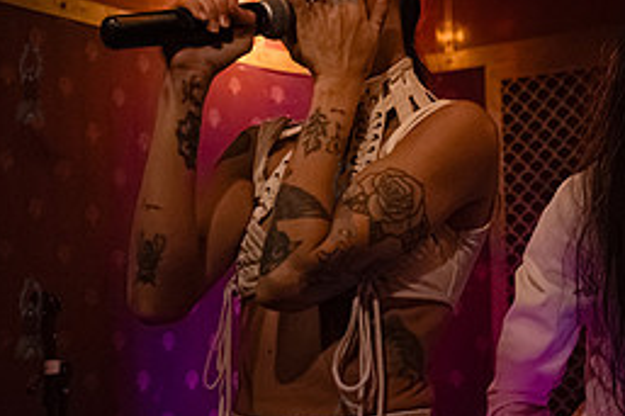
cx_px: 343
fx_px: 1371
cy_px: 198
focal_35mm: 79
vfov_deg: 17.3
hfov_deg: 25.7
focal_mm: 35
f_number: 3.2
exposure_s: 1/400
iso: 16000
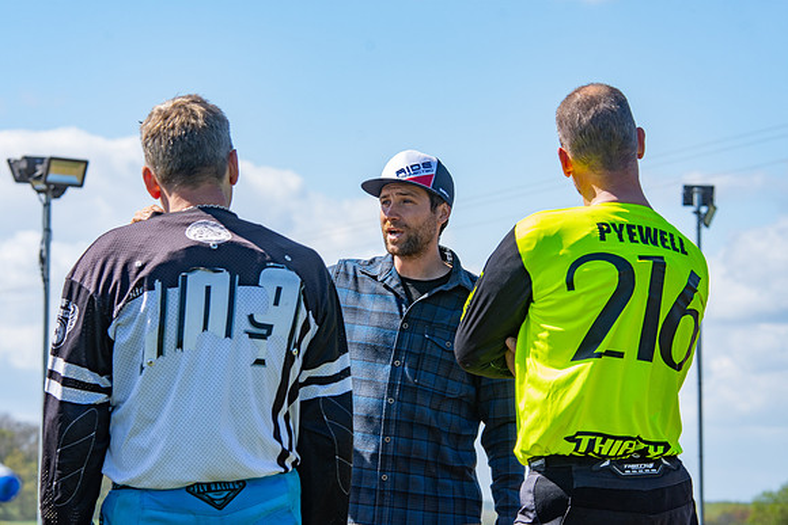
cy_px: 262
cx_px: 394
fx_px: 3678
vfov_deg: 8.2
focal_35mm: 168
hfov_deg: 12.2
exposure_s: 1/250
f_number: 8
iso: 200
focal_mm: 112
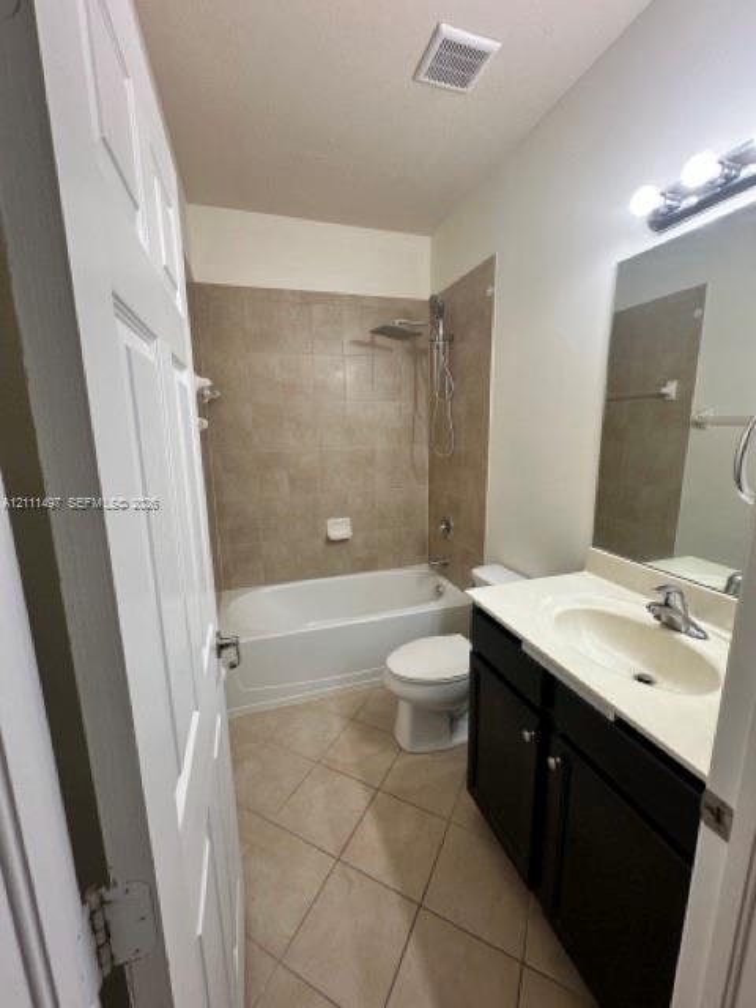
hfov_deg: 85.7
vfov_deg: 102.1
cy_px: 504
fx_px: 408
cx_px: 378
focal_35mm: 14
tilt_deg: -11.3
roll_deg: +0.7
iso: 125
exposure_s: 1/120
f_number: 2.2
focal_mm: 2.22
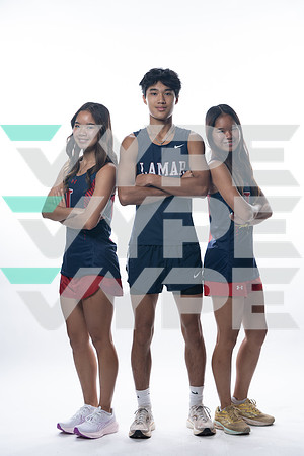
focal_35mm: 82
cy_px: 228
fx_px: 1039
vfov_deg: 24.8
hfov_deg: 16.7
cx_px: 152
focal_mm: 82
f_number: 5.6
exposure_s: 1/250
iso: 200
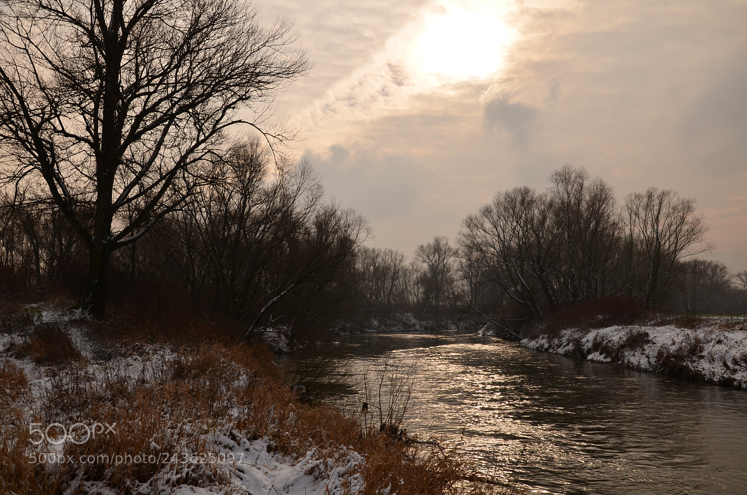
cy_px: 248
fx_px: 745
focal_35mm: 36
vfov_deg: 36.7
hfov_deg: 53.2
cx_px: 374
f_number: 6.3
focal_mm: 24
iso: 100
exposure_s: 1/160
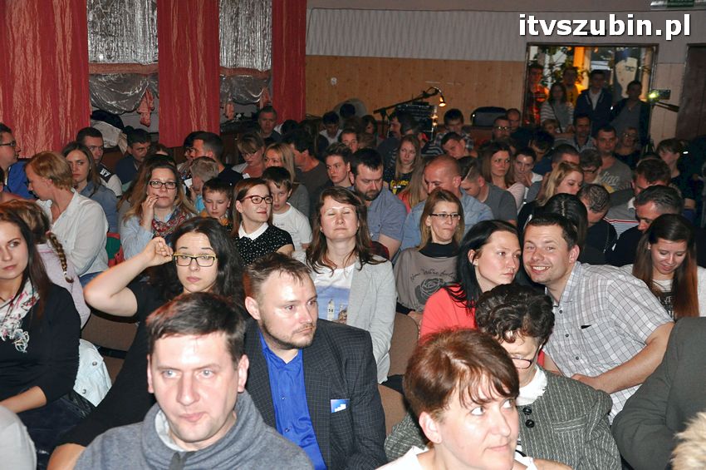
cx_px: 353
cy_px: 235
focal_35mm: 42
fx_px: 823
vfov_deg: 31.8
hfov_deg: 46.4
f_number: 4.2
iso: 1000
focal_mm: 28
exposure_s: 1/60
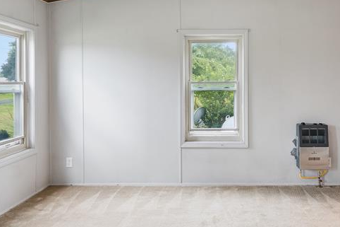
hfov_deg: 55.2
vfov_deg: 38.8
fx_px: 321
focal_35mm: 34
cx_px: 211
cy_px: 100
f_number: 8
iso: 400
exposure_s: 1/13
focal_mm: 11
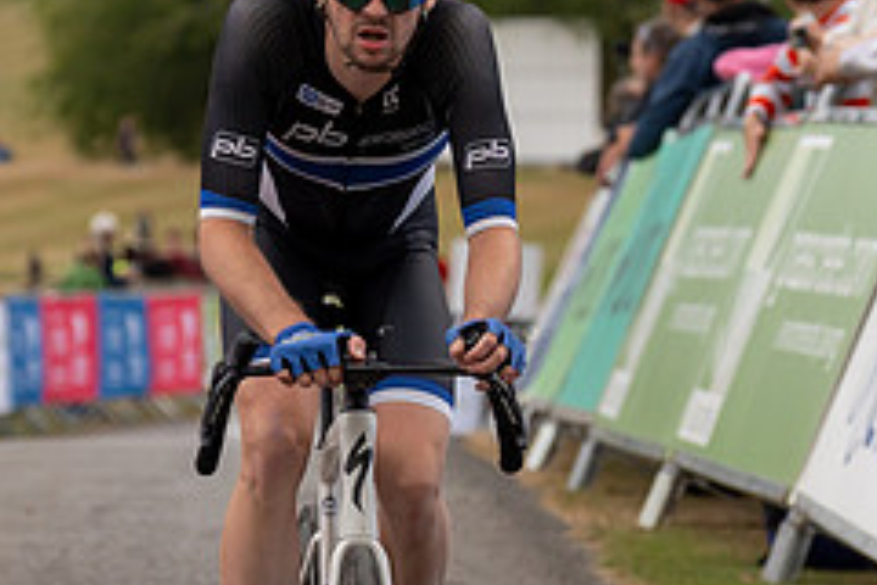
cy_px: 128
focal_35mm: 399
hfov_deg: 5.2
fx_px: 9719
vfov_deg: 3.4
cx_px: 393
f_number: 3.5
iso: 500
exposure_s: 1/1000
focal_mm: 95
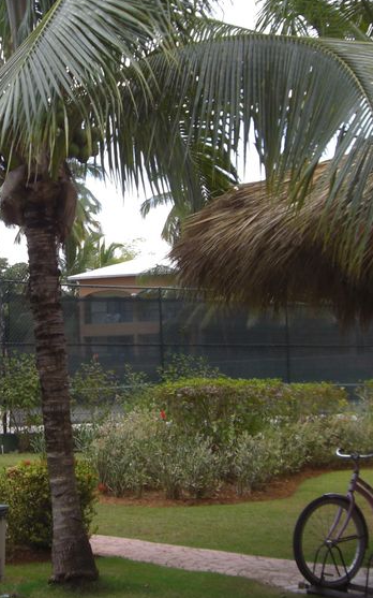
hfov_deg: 17.3
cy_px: 267
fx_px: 1204
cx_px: 30
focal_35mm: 74
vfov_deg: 27.8
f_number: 2.7
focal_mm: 6.2
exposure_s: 1/200
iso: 64
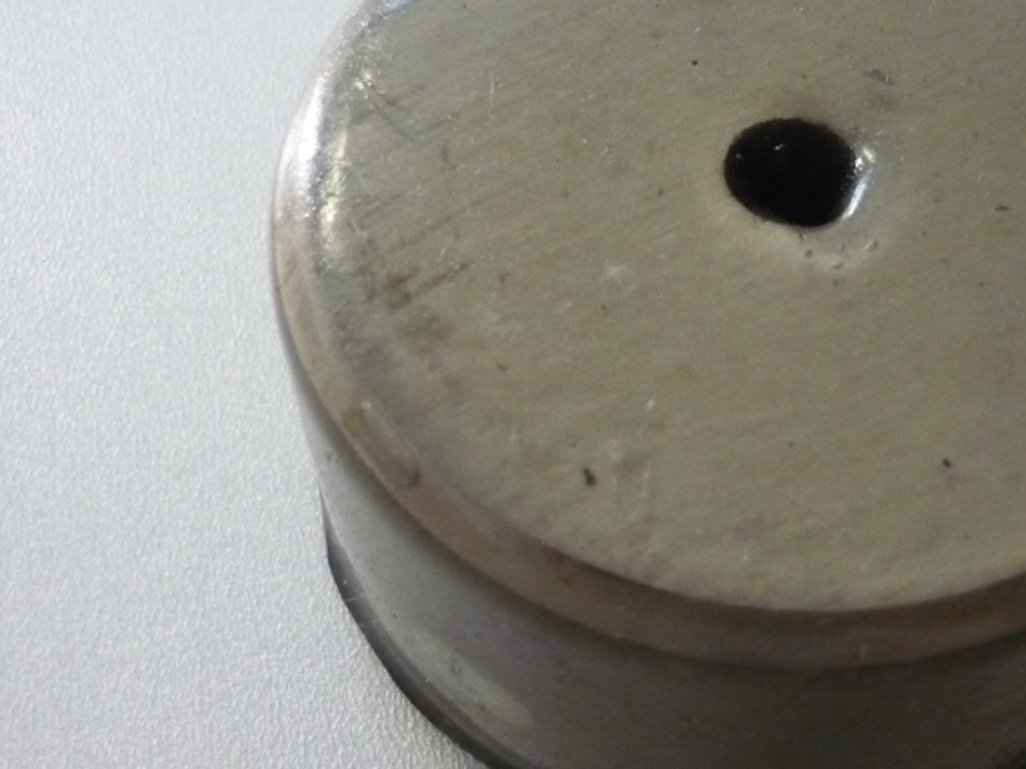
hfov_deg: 33.8
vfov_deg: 26.1
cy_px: 359
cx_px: 747
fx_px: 1659
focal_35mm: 56
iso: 800
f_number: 2.8
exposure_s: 1/50
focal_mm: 5.5
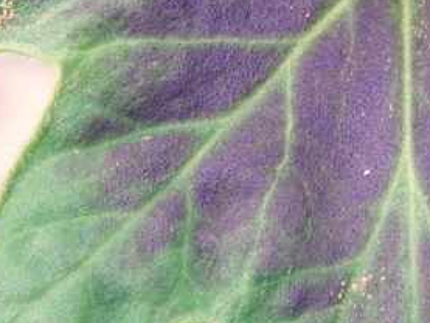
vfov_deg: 4.3
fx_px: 4300
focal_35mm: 346
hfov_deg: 5.7
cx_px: 464
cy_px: 47
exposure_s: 1/40
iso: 200
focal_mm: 14.3
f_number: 4.4
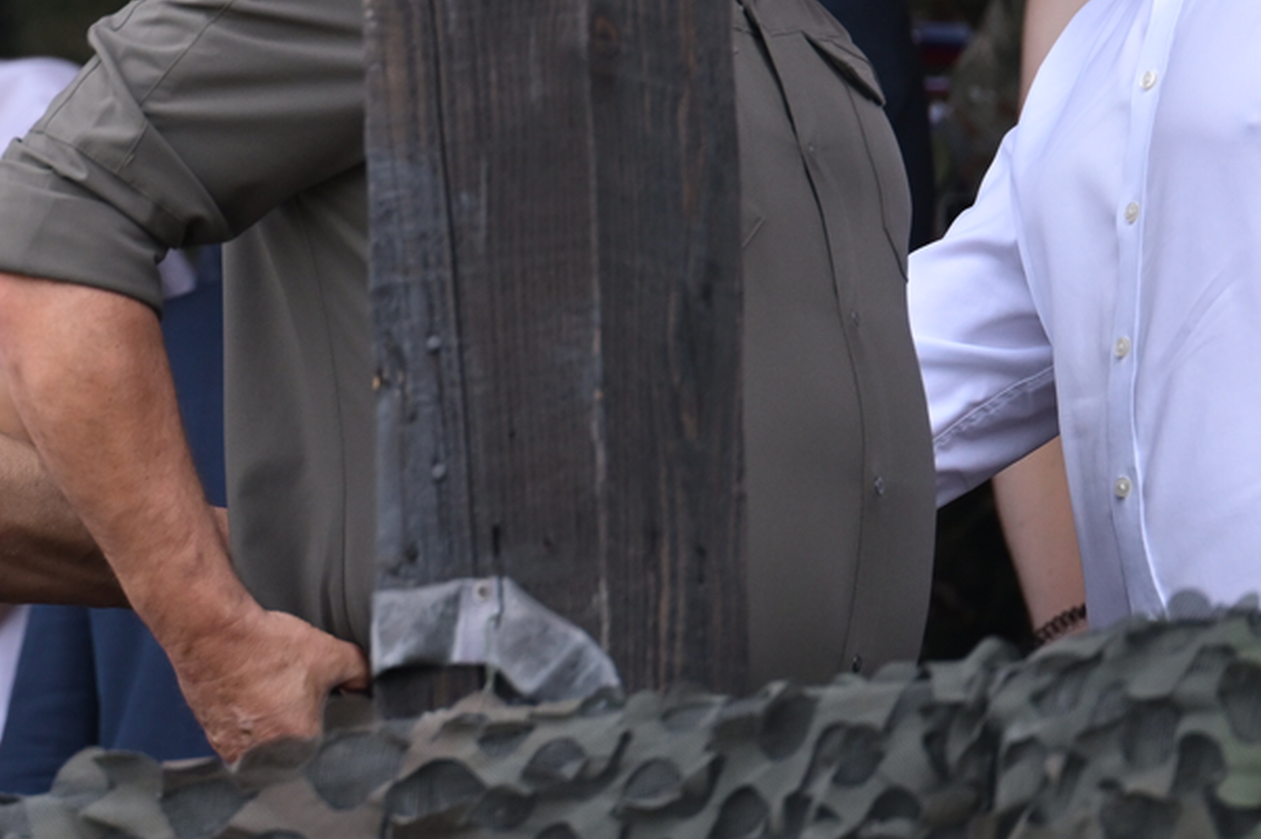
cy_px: 59
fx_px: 14843
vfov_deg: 3.2
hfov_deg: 4.9
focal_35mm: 424
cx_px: 453
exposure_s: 1/2000
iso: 500
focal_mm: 200
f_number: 2.8
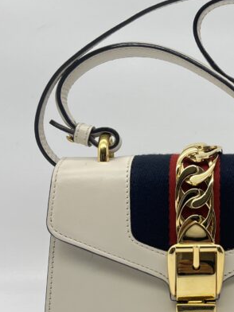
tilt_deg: -8.2
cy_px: 187
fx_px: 613
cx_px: 214
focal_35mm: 68
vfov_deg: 28.5
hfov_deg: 21.1
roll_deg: -0.2
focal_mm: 5.7
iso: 40
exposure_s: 1/160
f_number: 1.5
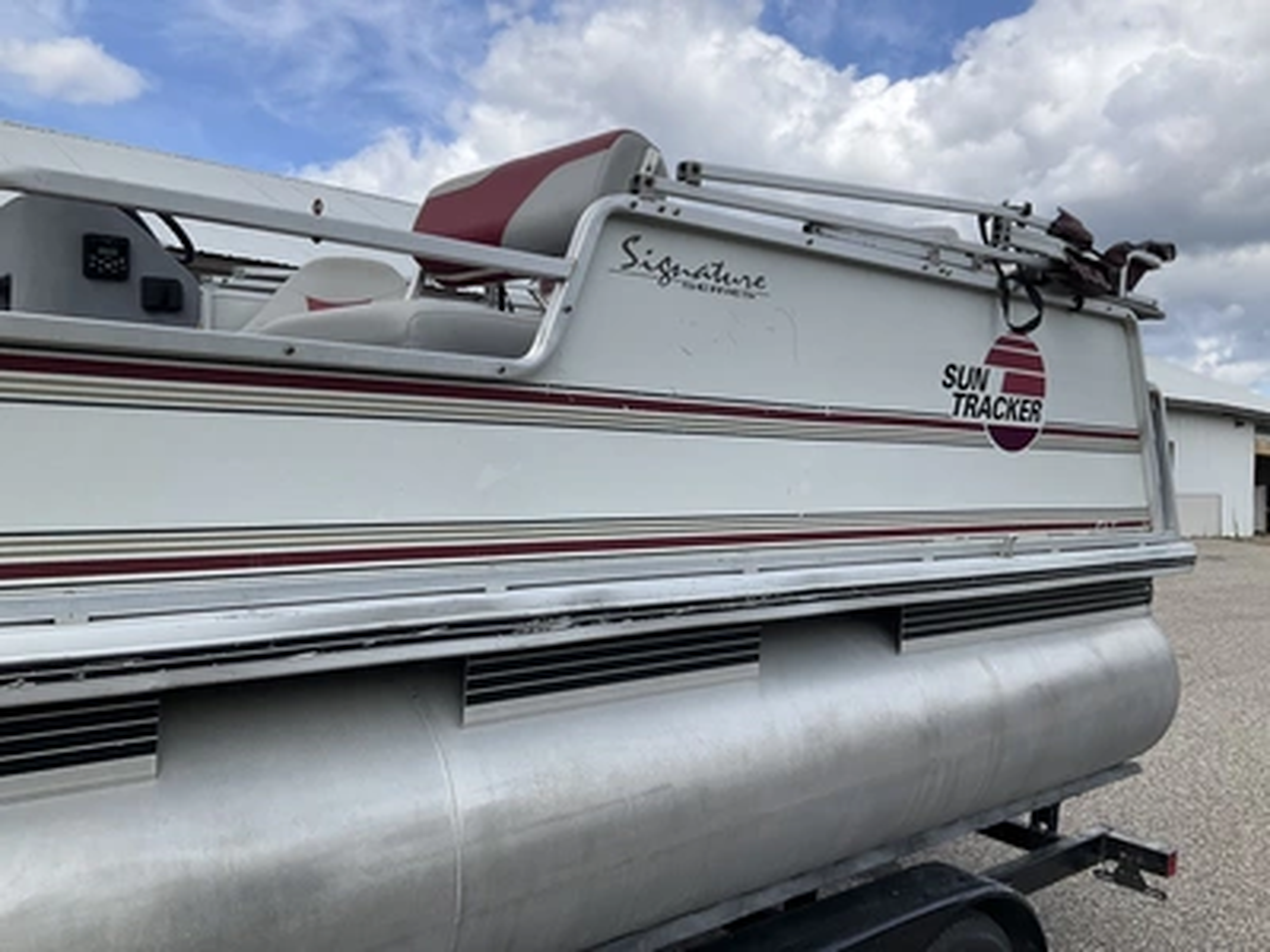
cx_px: 635
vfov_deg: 48.2
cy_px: 476
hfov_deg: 61.7
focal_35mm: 29
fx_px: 1064
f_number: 1.8
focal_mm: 3
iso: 25
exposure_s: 1/1451
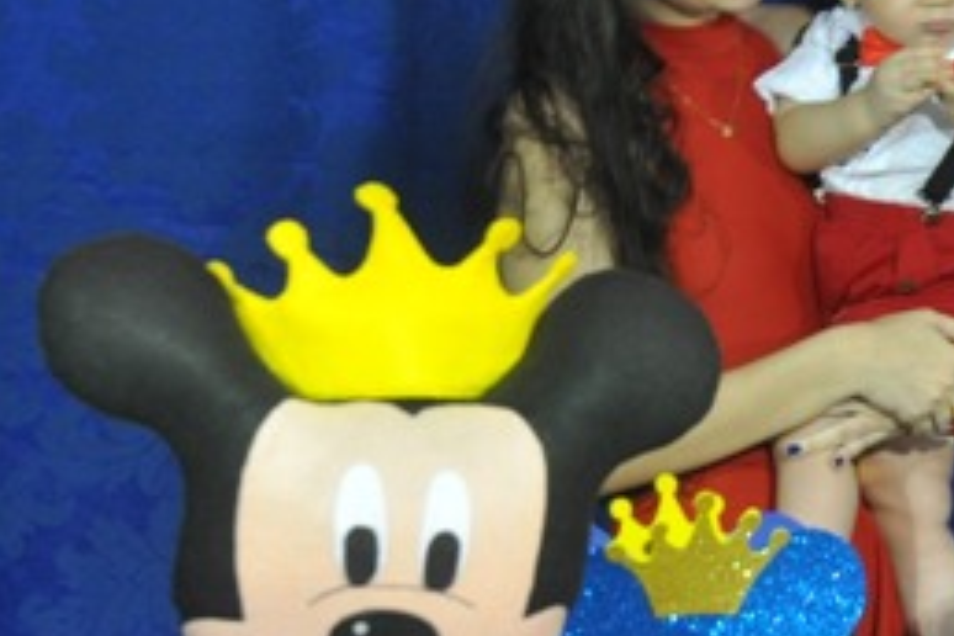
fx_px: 4134
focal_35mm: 156
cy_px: 187
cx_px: 1058
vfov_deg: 8.8
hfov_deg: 12.9
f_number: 6.3
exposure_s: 1/40
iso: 800
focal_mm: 42
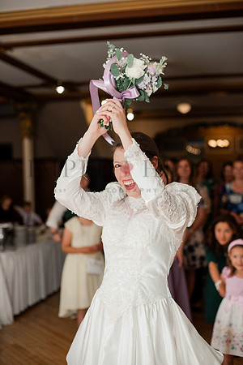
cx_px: 122
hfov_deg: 27.0
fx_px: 506
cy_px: 182
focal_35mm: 50
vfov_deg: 39.6
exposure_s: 1/250
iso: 500
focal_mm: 50
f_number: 2.5
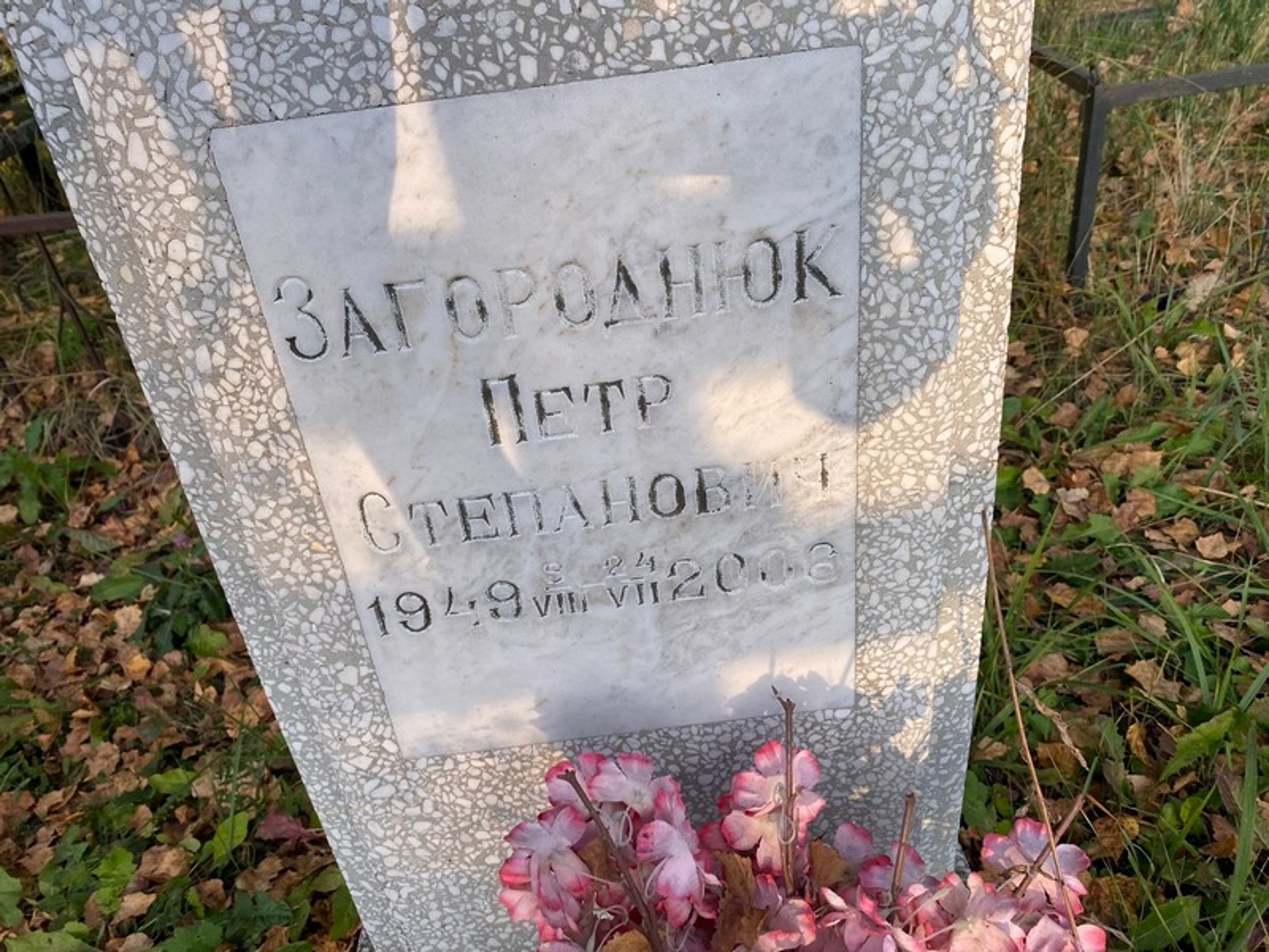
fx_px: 953
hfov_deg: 67.3
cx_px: 634
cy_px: 476
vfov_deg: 53.1
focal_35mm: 26
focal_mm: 4.25
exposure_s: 1/442
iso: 32
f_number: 1.8
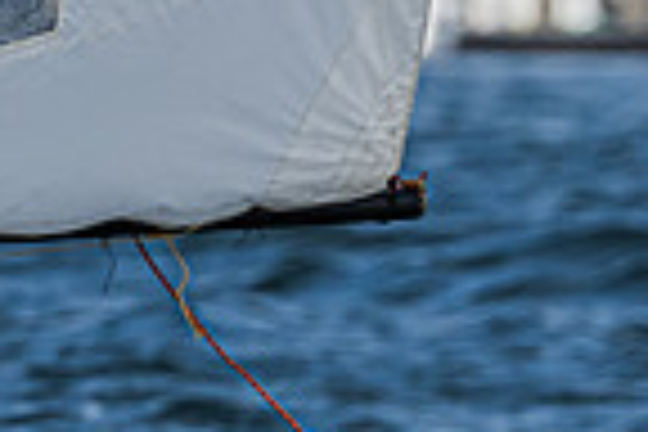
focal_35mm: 1761
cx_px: -782
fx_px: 31696
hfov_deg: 1.2
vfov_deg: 0.8
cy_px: 311
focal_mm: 330
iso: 320
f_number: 9
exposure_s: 1/1250
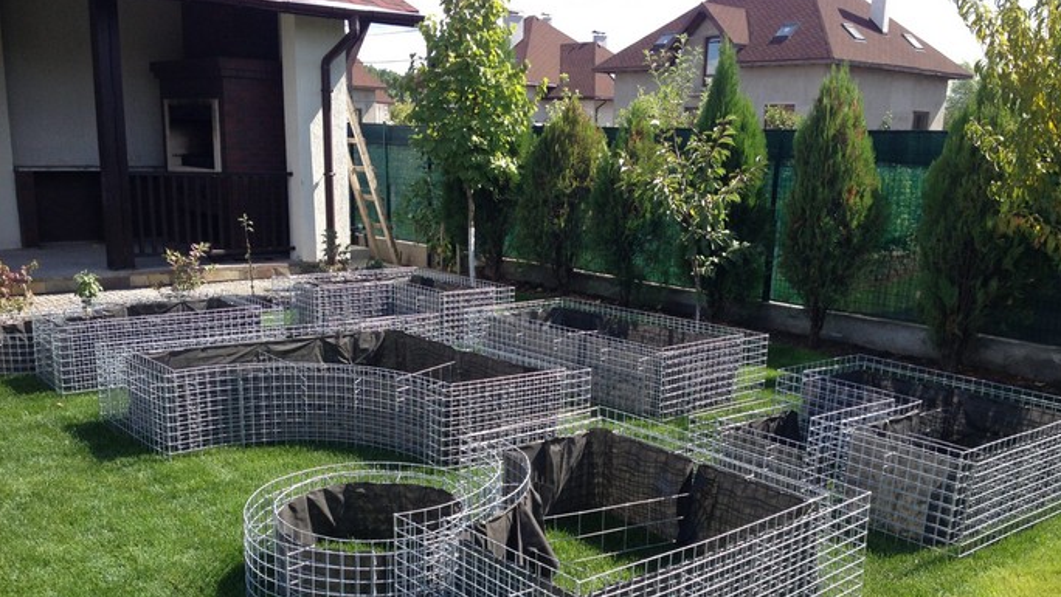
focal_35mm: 39
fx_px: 1097
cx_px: 541
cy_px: 399
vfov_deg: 30.2
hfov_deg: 51.6
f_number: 2.4
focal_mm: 4.28
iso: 50
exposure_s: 1/635
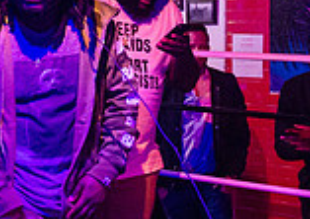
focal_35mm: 105
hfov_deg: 18.7
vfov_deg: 13.5
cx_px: 22
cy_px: 71
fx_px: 921
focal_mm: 24
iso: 5000
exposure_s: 1/250
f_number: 2.8
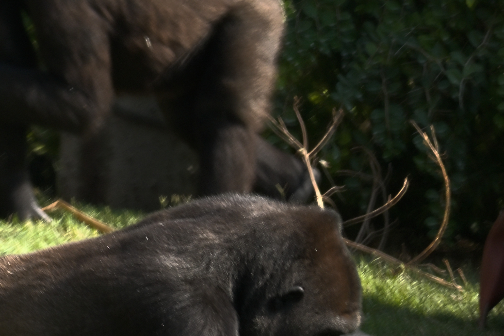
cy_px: 282
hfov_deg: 2.0
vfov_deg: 1.3
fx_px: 14280
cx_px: -73
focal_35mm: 1020
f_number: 6.3
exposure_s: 1/640
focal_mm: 250
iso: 400
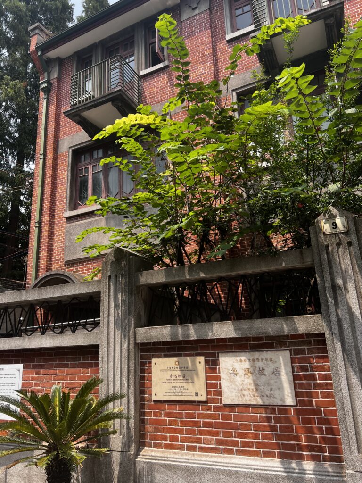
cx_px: 181
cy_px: 242
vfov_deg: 67.3
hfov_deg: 53.1
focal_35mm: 26
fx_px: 363
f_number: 1.5
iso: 50
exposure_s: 1/1412
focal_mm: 5.7
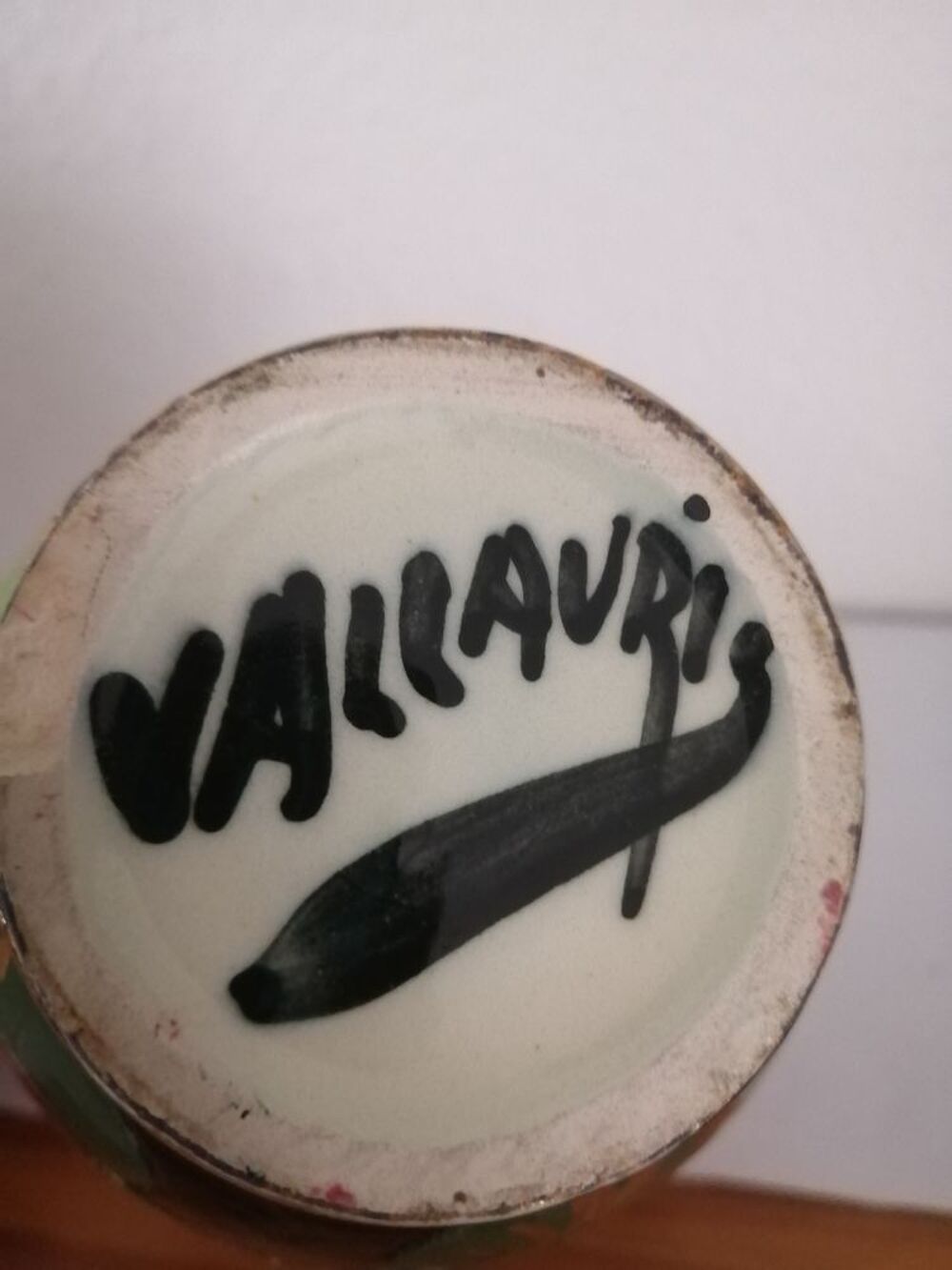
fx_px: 990
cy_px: 635
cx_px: 476
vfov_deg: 65.3
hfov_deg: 51.4
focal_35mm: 27
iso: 500
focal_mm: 3.62
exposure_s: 1/25
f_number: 1.8
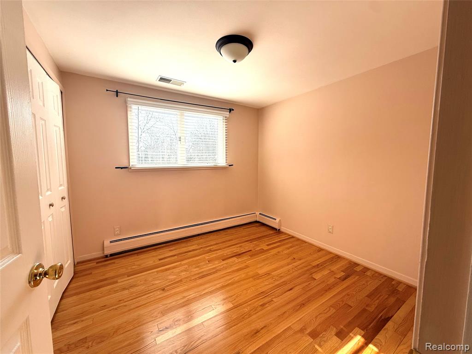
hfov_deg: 102.1
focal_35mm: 14
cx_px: 236
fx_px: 191
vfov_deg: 85.7
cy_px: 177
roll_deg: -0.4
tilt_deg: -5.6
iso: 64
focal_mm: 2.22
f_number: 2.2
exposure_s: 1/427
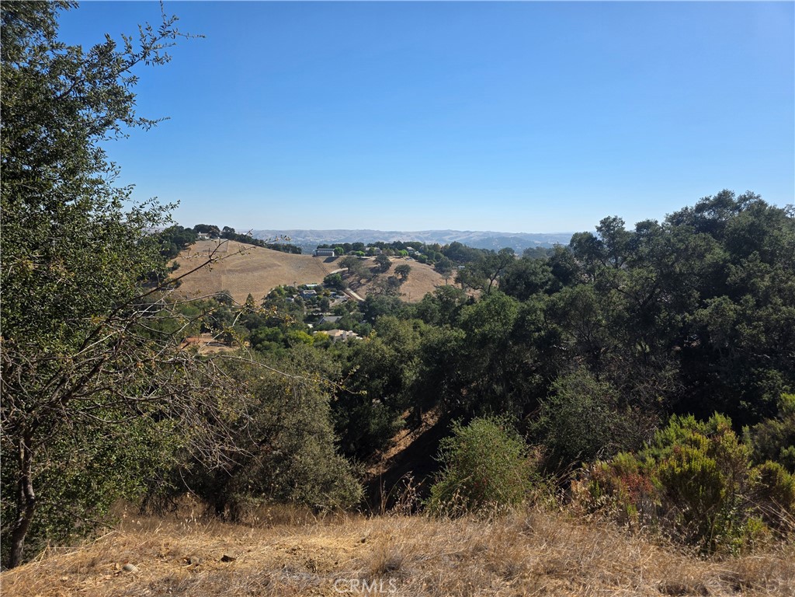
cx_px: 398
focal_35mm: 23
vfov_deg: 58.9
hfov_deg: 73.9
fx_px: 528
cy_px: 298
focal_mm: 6.3
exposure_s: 1/5608
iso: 80
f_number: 1.7
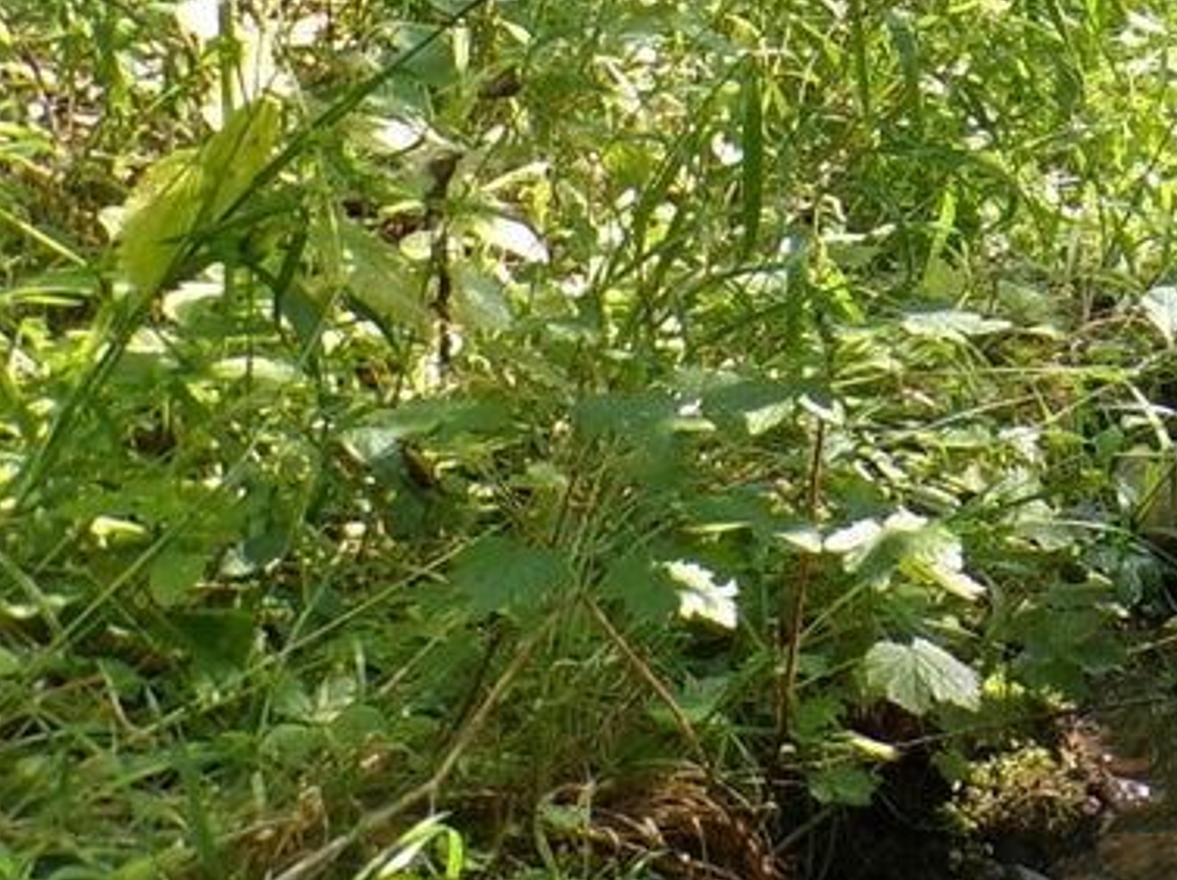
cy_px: 34
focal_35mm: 87
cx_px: 1731
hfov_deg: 19.7
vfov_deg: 16.6
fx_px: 2955
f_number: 3
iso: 100
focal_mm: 4.3
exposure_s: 1/70
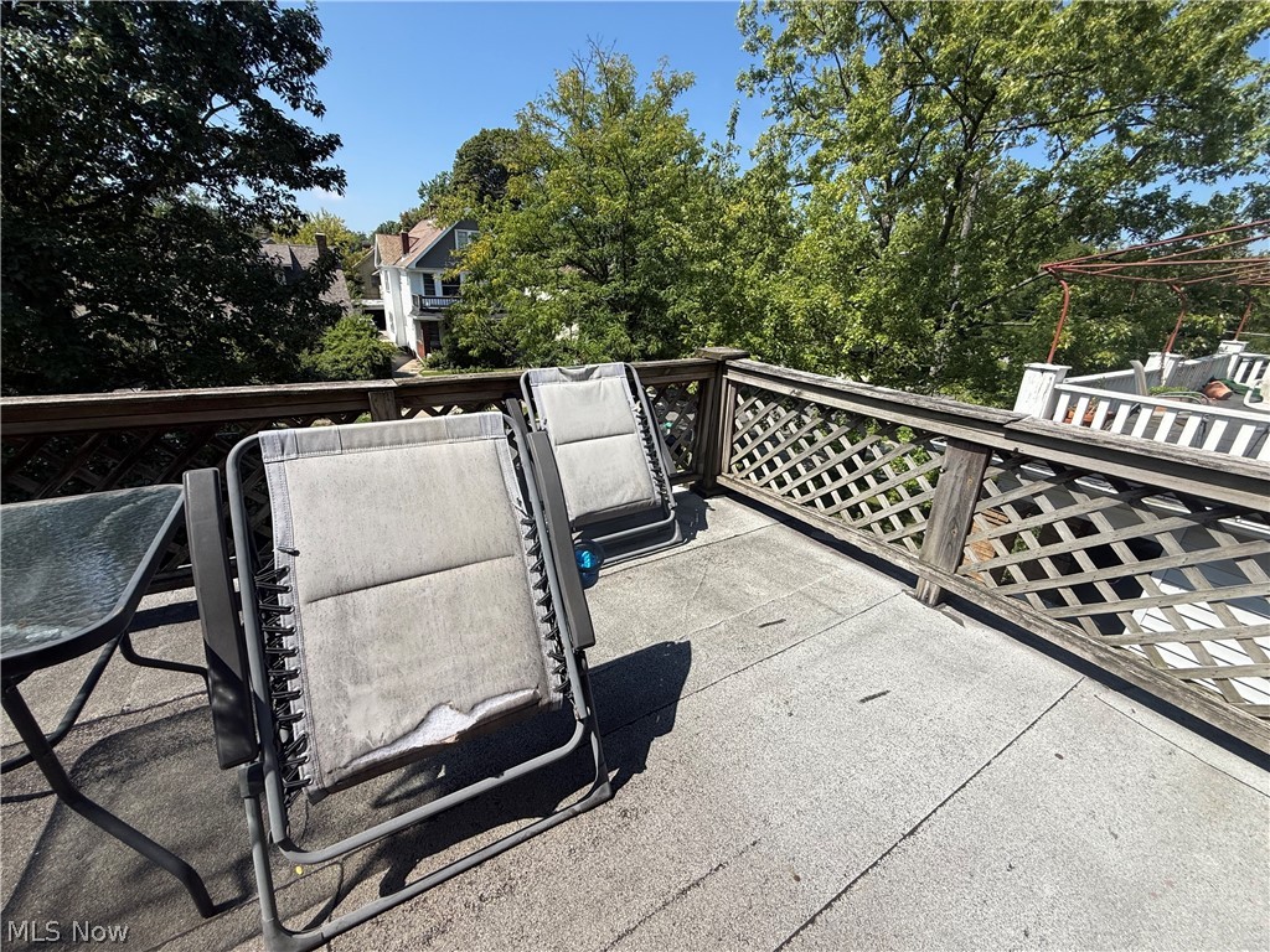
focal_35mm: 14
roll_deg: -2.6
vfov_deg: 85.7
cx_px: 635
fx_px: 514
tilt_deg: -21.1
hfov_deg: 102.1
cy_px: 476
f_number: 2.2
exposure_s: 1/1901
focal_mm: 2.22
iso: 50
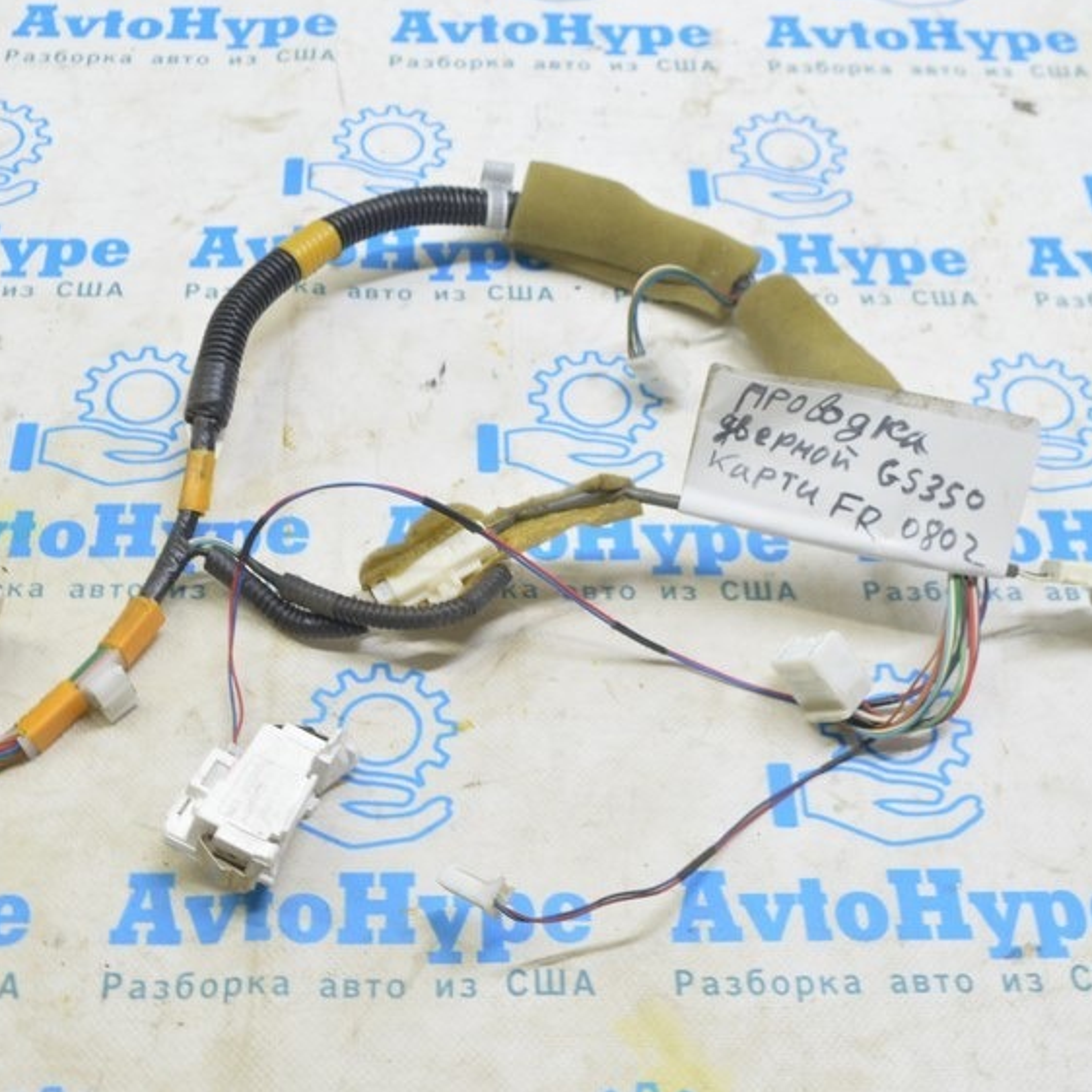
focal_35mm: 49
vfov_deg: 34.8
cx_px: 451
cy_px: 514
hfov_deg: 34.7
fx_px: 1741
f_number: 5.6
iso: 400
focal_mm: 21
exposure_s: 1/15
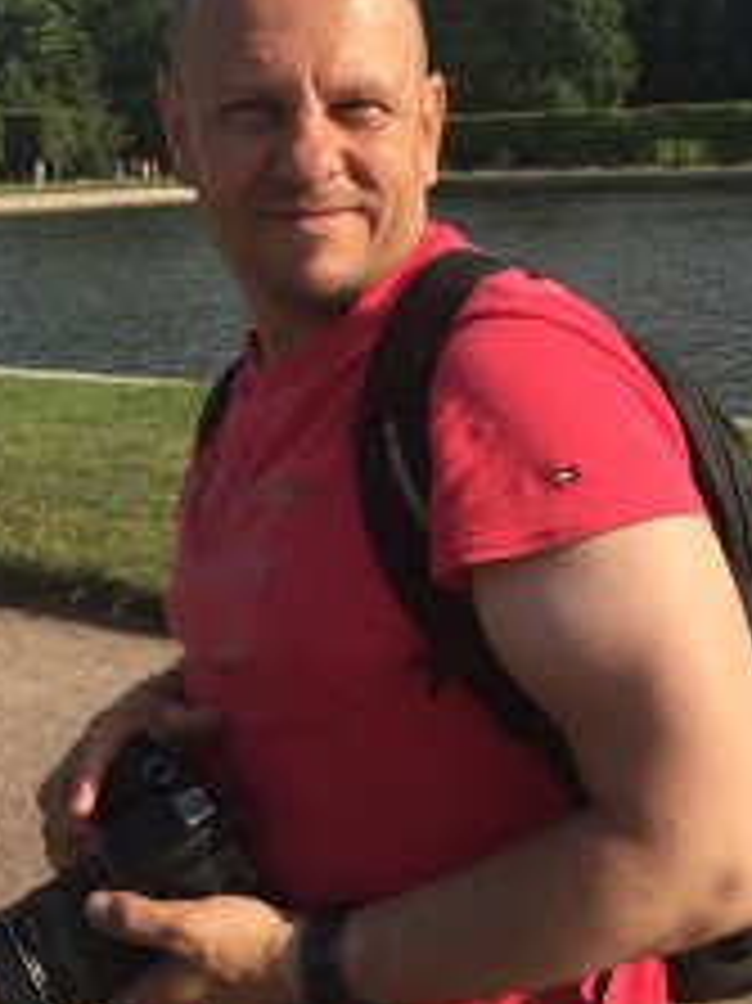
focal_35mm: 45
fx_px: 1305
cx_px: 408
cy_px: 446
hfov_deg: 32.1
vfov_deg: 42.0
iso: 32
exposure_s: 1/1721
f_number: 2.2
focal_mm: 4.15
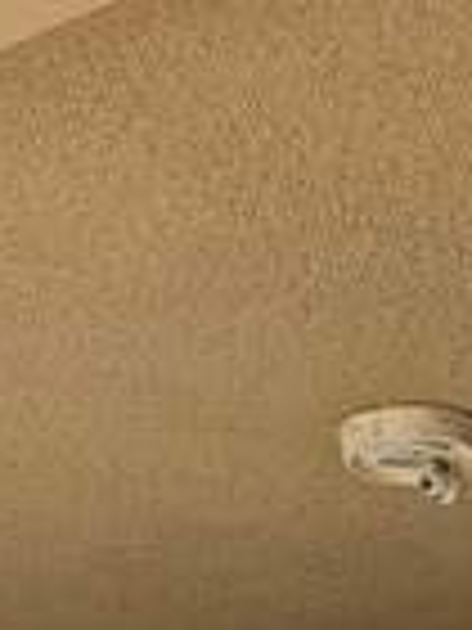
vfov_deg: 15.5
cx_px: 593
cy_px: 1332
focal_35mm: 95
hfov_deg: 14.9
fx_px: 1727
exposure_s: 1/120
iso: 25
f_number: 1.9
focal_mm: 2.2
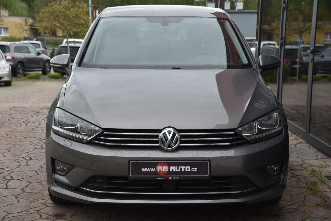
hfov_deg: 30.9
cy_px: 110
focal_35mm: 65
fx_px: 598
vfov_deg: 20.9
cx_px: 166
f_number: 6.3
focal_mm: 65
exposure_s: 1/160
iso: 500
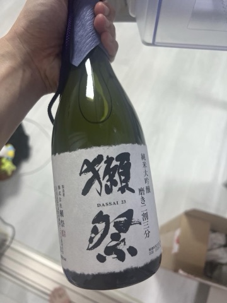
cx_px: 114
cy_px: 152
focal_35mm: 26
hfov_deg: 53.1
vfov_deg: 67.3
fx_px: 227
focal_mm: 5.7
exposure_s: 1/120
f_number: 1.5
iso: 125
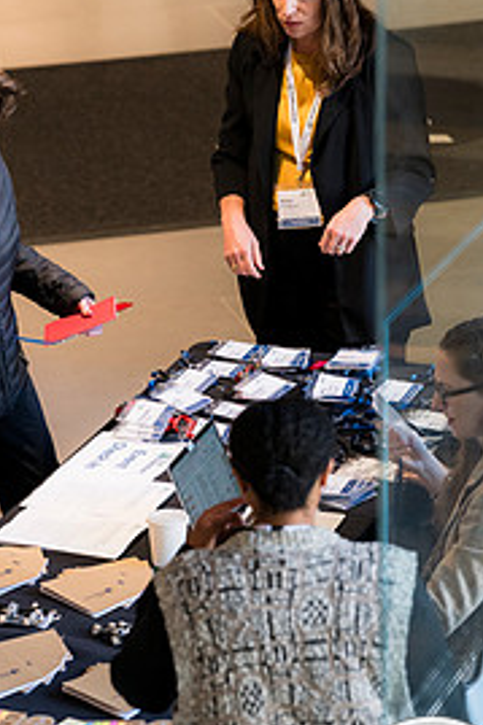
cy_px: 375
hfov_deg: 6.1
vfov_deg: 9.1
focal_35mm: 226
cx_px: 205
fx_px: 4554
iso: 1250
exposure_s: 1/200
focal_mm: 135
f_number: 4
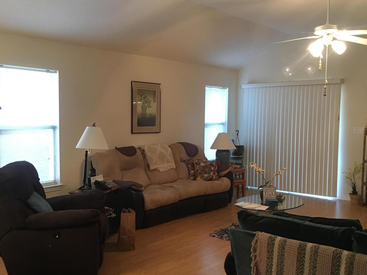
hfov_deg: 47.9
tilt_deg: -4.2
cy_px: 150
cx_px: 183
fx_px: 413
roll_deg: -0.6
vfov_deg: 36.8
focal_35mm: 39
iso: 200
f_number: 2.2
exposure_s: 1/24
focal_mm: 4.15
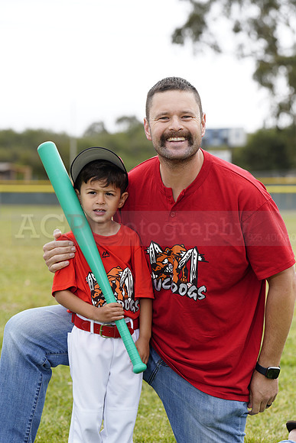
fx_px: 1615
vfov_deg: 15.6
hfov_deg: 10.5
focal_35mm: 131
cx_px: 148
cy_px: 222
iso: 100
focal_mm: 131
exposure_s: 1/250
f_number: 5.6
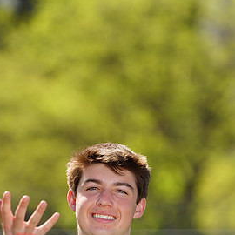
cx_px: 108
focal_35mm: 558
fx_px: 4286
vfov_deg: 3.1
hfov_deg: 3.1
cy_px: 241
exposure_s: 1/200
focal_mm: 306
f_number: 6.3
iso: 64
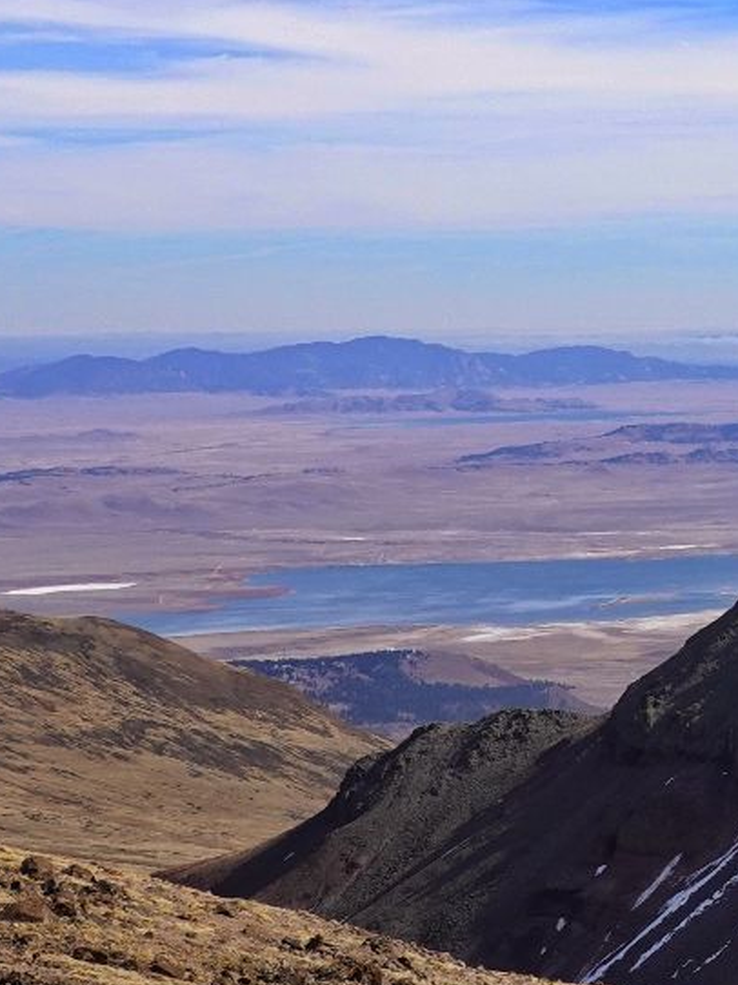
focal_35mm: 149
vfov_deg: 13.3
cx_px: 1663
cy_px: 448
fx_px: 4239
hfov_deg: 9.1
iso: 100
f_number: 5.6
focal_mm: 15.28
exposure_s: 1/500
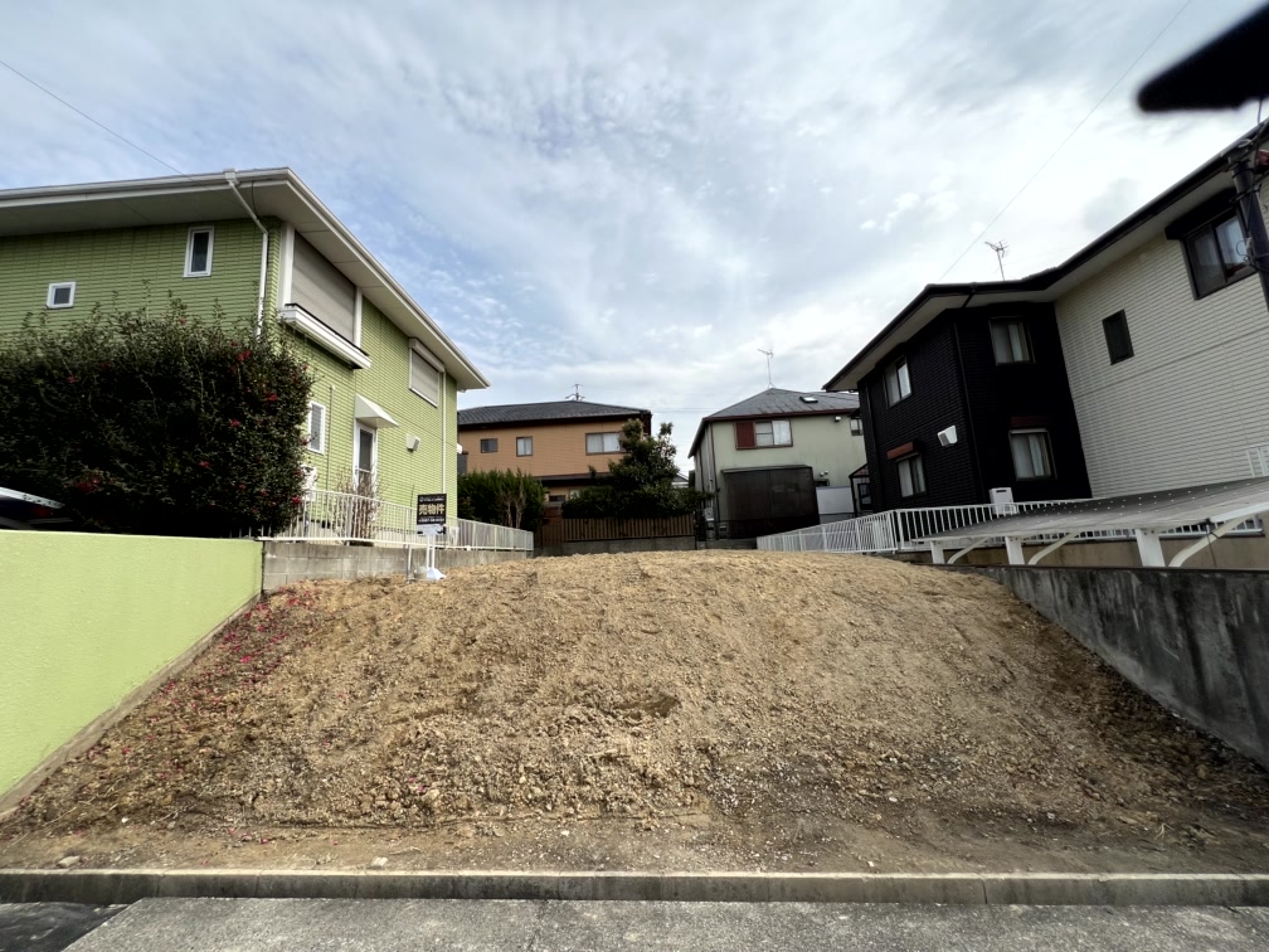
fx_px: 477
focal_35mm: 13
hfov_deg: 106.2
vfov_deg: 89.9
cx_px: 634
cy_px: 476
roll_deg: +3.1
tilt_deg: +8.9
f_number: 1.8
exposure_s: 1/1488
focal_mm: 1.57
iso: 32
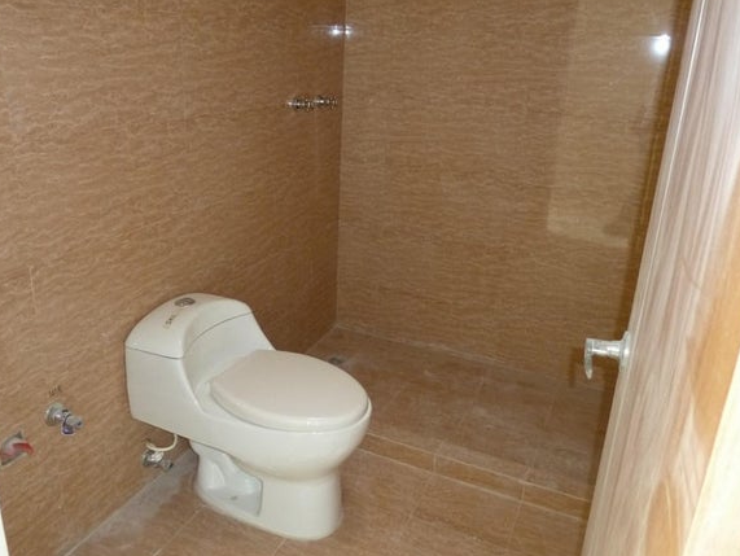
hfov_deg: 63.3
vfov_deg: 49.8
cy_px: 258
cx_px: 338
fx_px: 599
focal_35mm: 28
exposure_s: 1/30
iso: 200
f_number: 3.3
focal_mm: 4.1
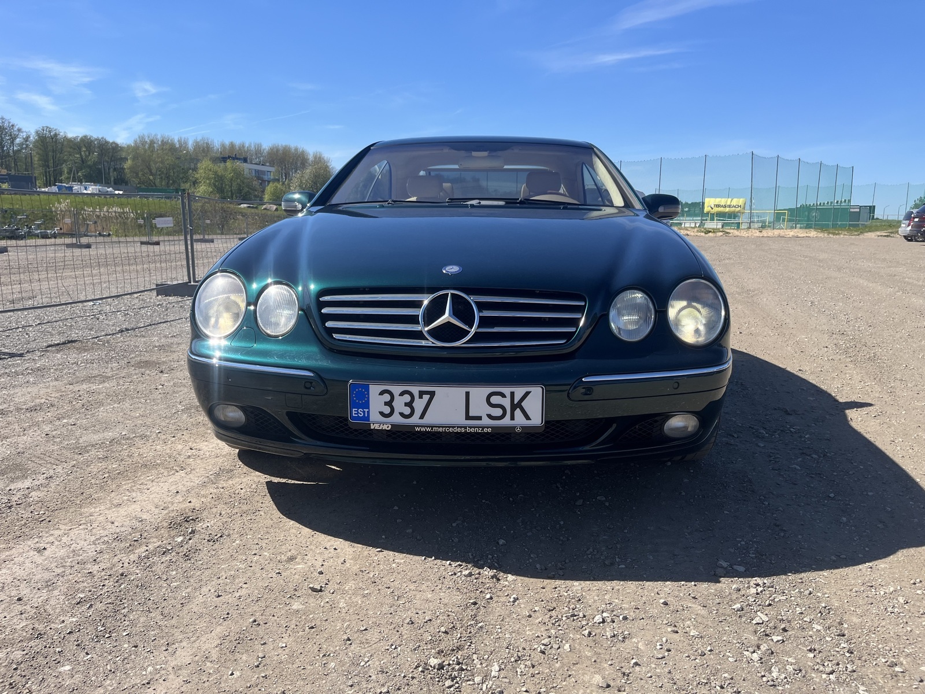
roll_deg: -0.9
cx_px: 462
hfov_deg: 67.3
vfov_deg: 53.1
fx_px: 695
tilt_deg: -11.0
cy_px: 347
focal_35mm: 26
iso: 50
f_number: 1.6
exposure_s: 1/2410
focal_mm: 5.1
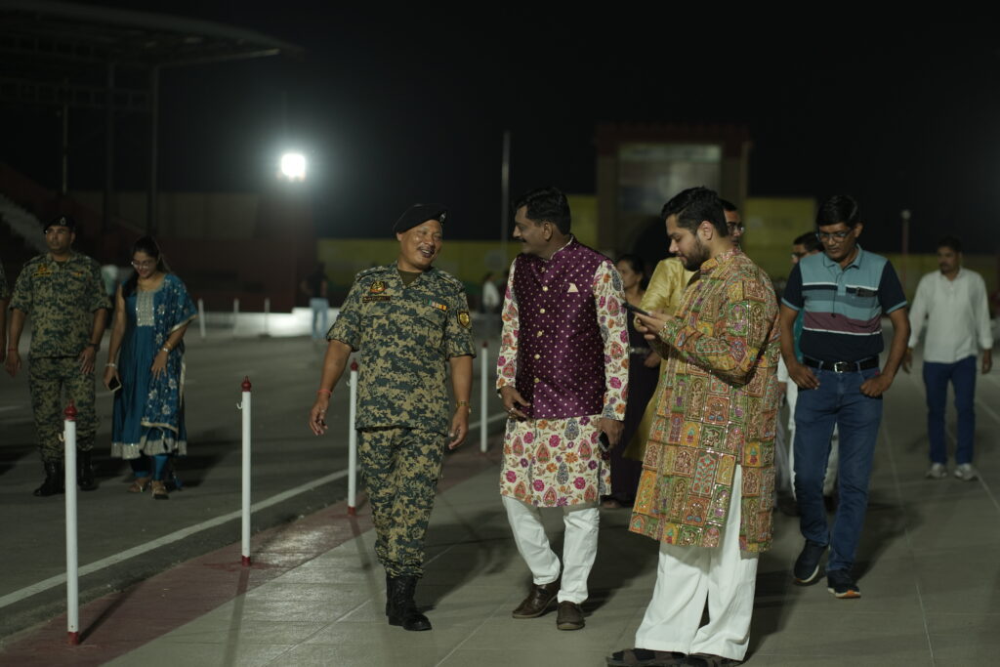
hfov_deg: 23.9
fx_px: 2361
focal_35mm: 85
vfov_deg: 16.1
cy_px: 334
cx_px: 500
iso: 800
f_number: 2.5
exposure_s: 1/125
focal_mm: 85
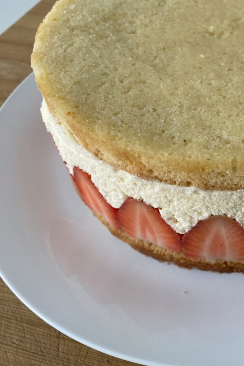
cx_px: 238
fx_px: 376
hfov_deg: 33.2
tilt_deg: -50.5
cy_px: 182
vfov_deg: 51.9
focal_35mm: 37
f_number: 1.8
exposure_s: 1/116
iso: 125
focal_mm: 4.25
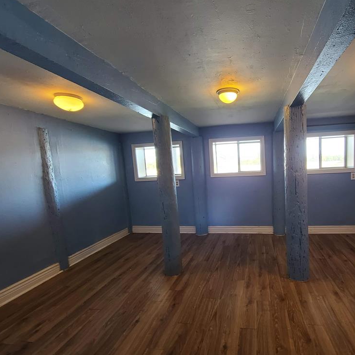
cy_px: 181
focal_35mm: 16
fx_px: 186
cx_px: 222
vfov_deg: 87.4
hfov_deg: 85.7
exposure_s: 1/60
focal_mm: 2.2
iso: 250
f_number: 2.2
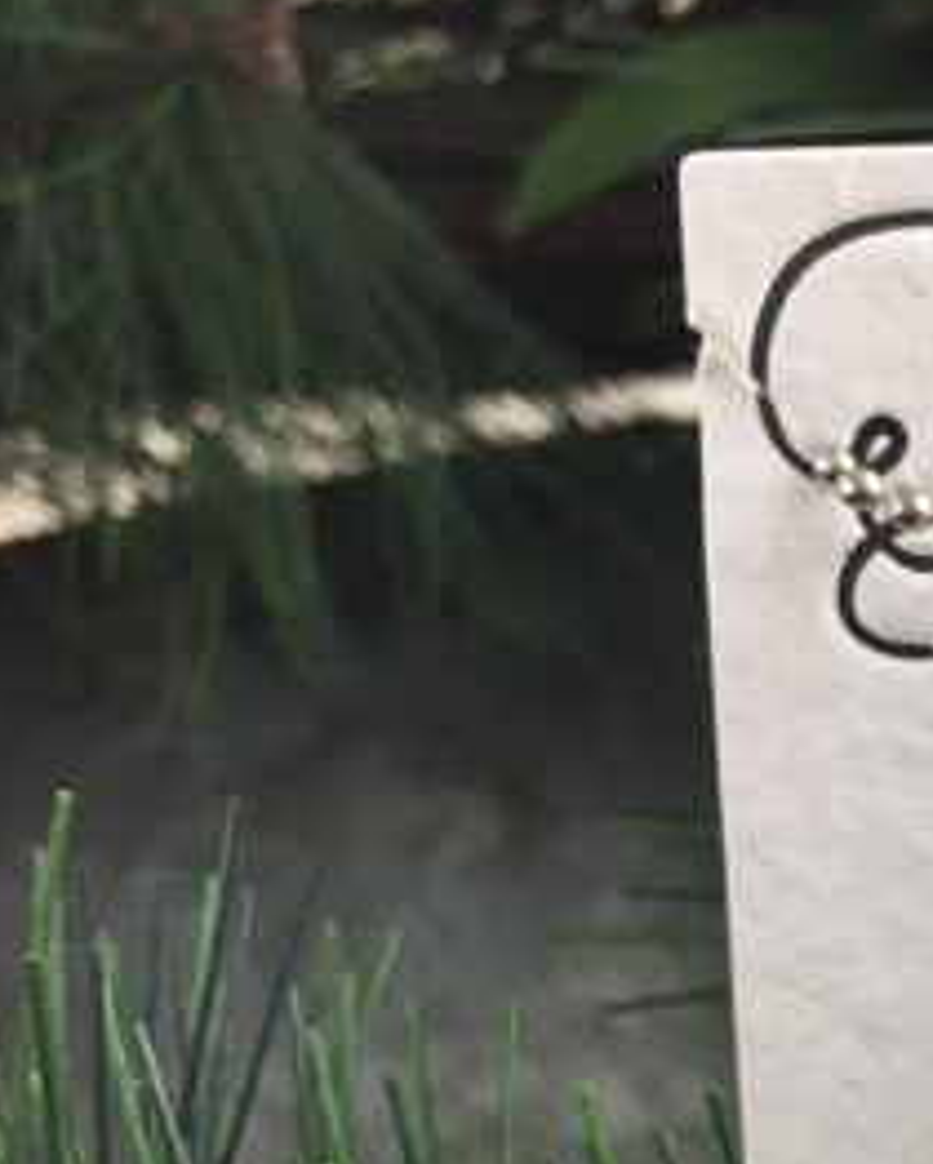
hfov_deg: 16.3
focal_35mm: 83
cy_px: 973
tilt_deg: -38.9
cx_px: 1542
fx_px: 2862
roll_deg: +0.8
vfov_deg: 22.6
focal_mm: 4.15
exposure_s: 1/30
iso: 32
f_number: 2.2
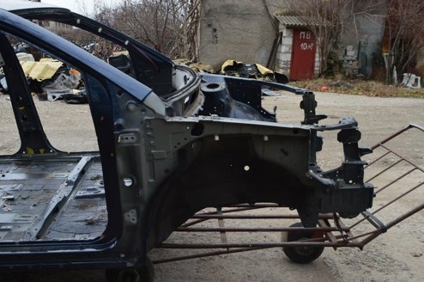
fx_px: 412
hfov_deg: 54.1
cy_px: 148
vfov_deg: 37.7
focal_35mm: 35
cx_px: 172
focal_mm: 18
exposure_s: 1/160
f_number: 9
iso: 400
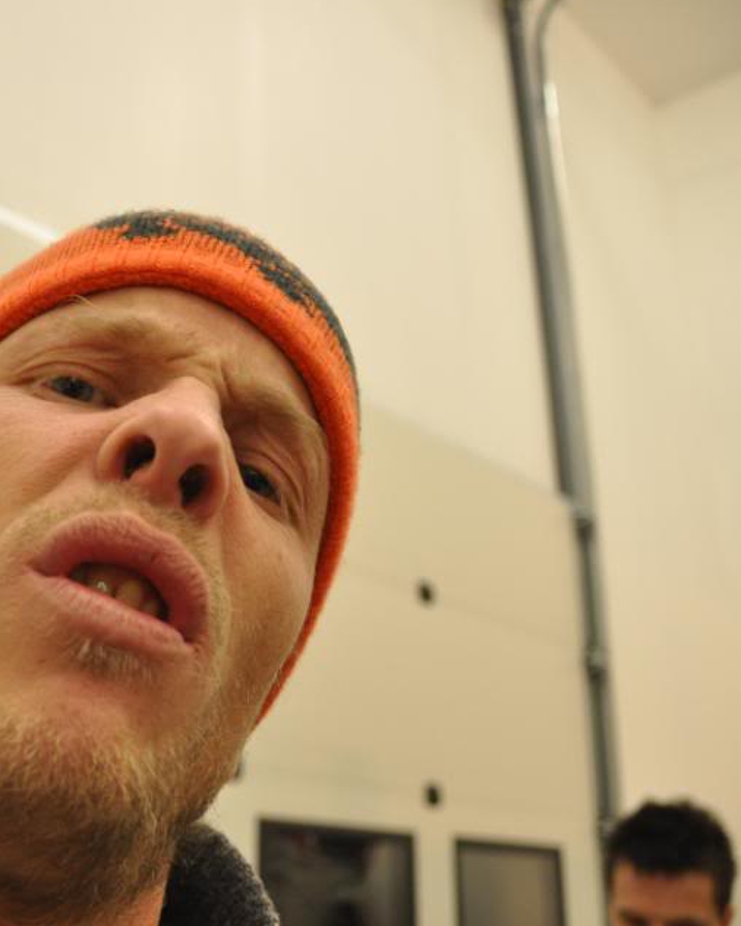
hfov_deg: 34.7
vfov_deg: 44.8
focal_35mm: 41
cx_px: 92
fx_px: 1123
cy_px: 488
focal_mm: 18
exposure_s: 1/60
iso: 720
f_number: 4
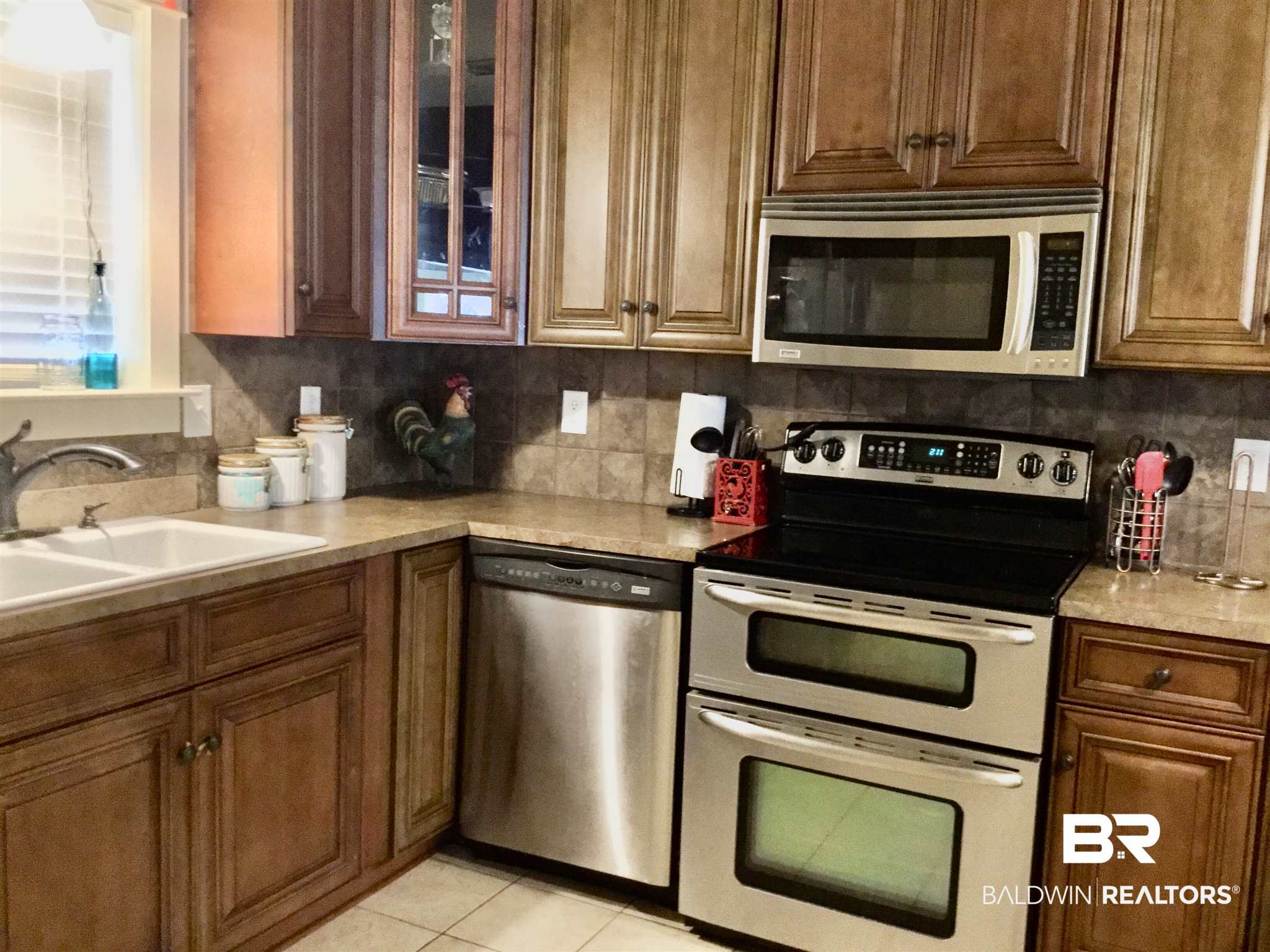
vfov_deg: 45.4
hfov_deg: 58.4
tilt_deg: -6.1
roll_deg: -1.1
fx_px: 1137
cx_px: 635
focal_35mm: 31
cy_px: 476
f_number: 2.4
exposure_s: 1/15
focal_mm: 3.3
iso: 320
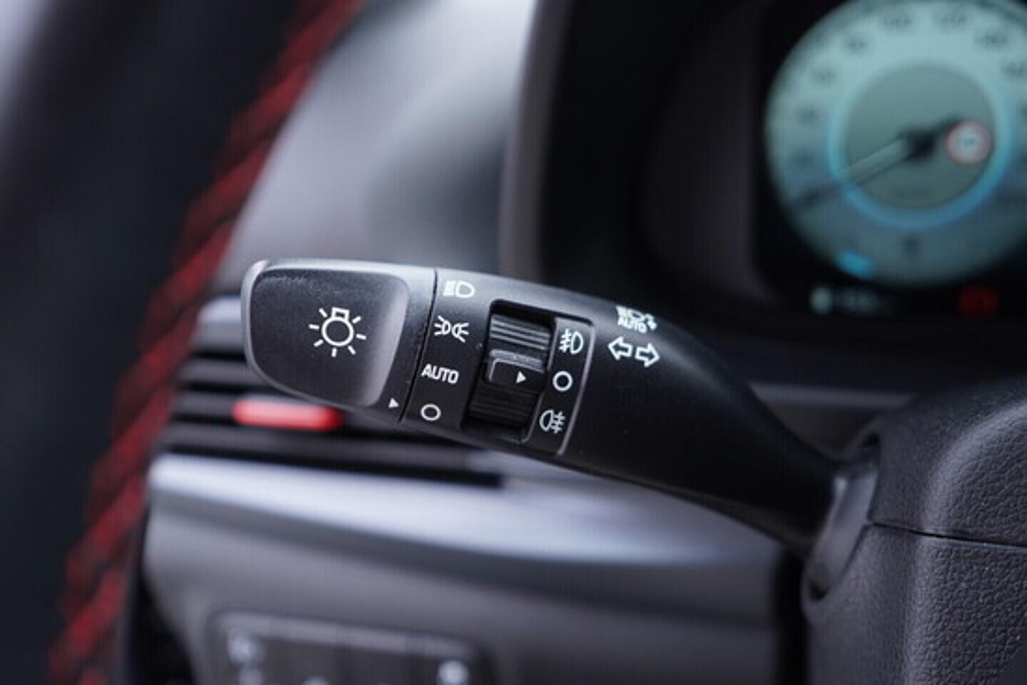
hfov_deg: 53.1
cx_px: 514
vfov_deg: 36.9
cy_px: 342
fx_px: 1027
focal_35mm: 36
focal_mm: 24
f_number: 2.8
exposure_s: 1/40
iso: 250
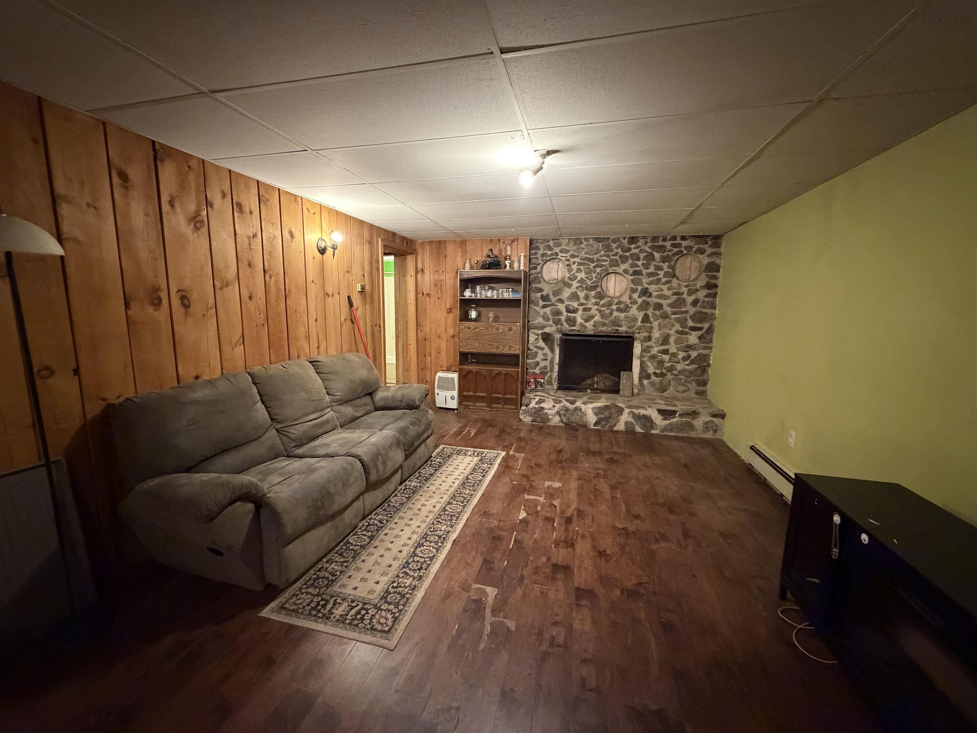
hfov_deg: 102.1
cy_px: 366
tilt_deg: -8.2
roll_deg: -0.1
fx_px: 395
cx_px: 488
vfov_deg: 85.7
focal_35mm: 14
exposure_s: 1/40
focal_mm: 2.22
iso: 1250
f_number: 2.2
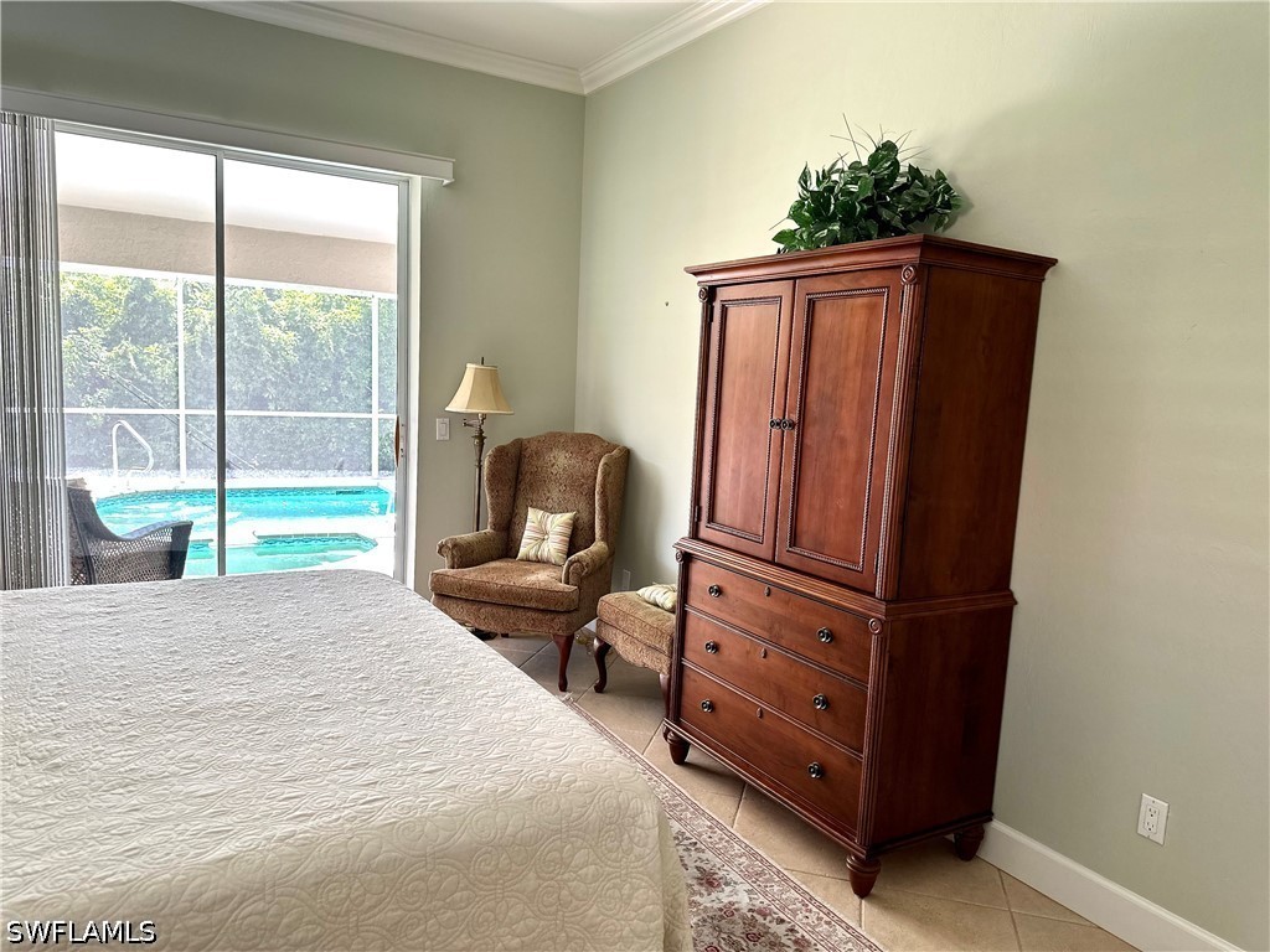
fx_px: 881
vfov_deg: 56.8
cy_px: 476
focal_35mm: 24
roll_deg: -2.0
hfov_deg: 71.6
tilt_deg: -5.8
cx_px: 635
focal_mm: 6.86
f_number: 1.78
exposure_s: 1/121
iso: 100
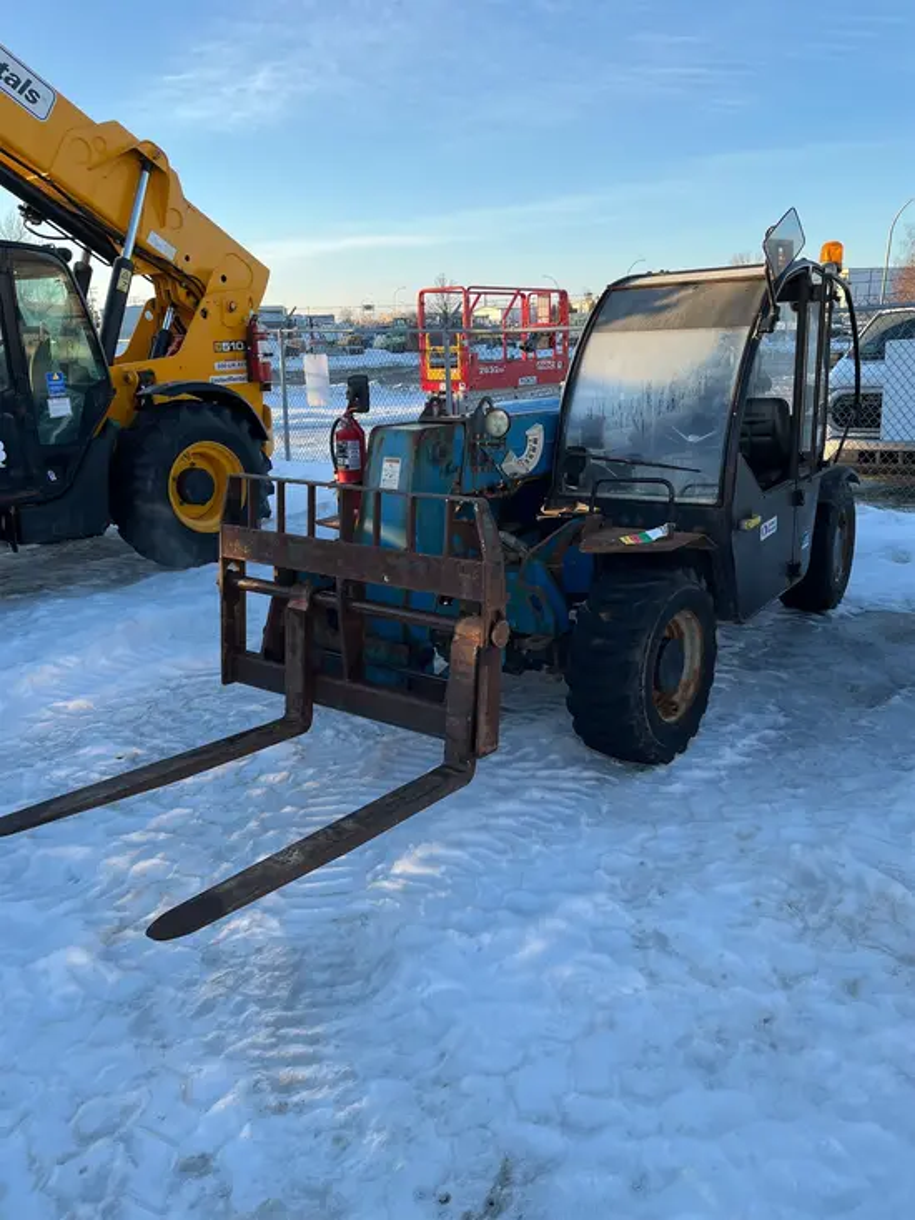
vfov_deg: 67.3
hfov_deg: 53.1
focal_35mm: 26
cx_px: 458
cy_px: 610
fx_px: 916
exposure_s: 1/705
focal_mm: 5.1
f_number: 1.6
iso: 50
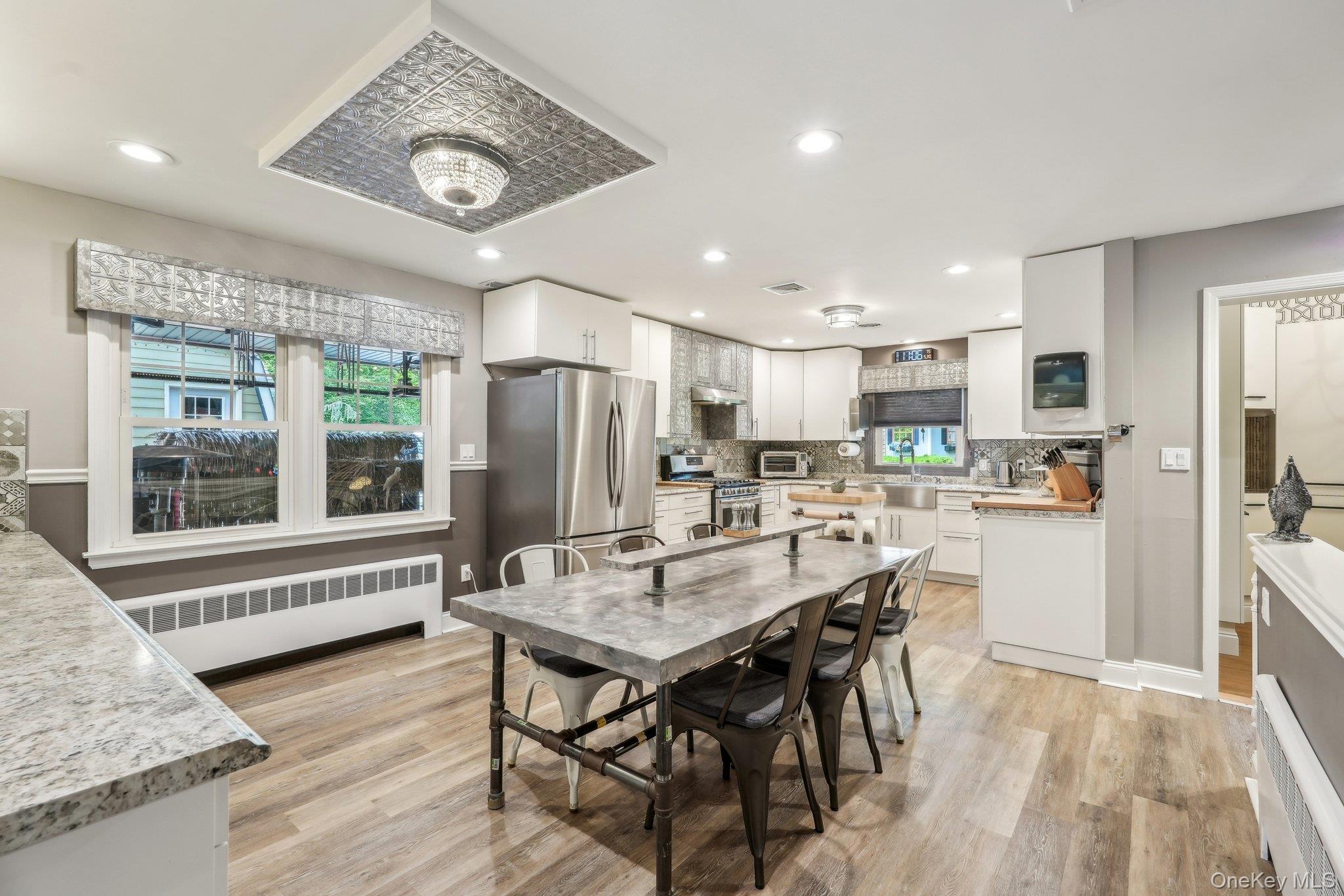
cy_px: 448
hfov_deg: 96.7
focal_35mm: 16
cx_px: 672
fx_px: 597
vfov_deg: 73.7
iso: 400
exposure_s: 1/8
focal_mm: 16
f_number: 9
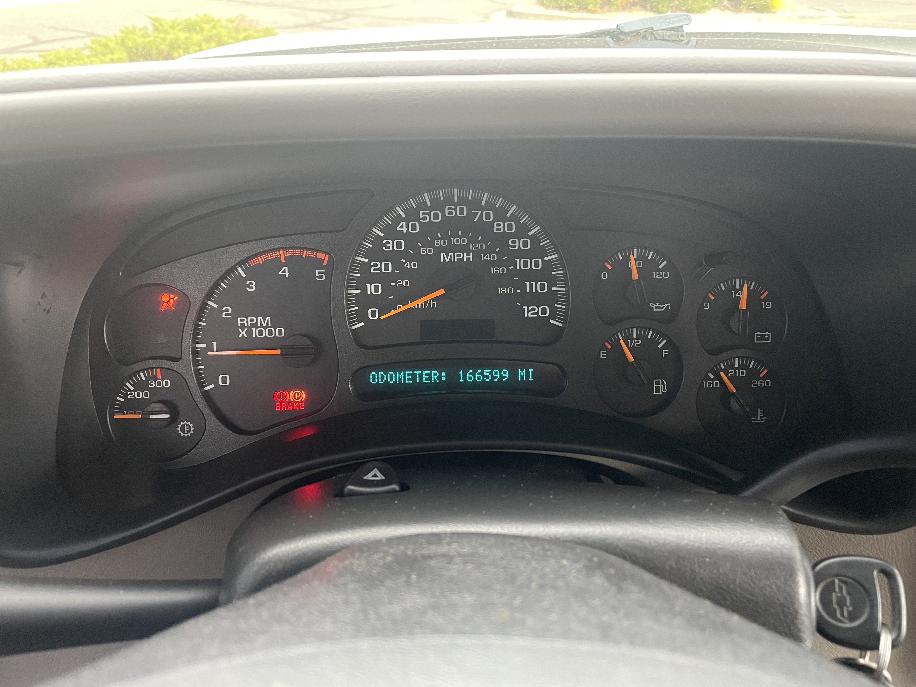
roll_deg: -2.8
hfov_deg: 67.3
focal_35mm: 26
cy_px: 344
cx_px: 458
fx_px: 688
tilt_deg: -31.1
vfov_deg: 53.1
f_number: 1.6
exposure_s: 1/60
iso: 500
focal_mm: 4.2
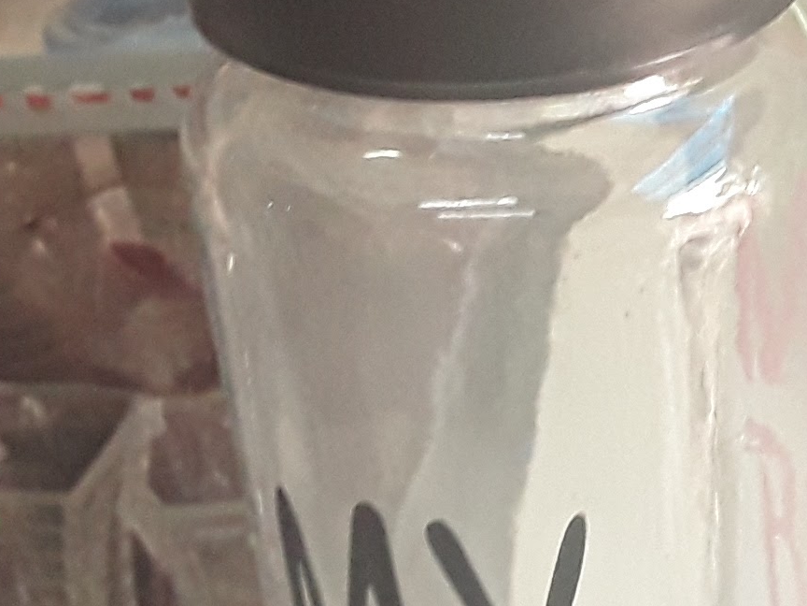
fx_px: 2378
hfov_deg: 17.6
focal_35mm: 102
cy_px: 271
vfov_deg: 14.5
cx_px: 1154
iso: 200
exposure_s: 1/50
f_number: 1.9
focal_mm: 2.91
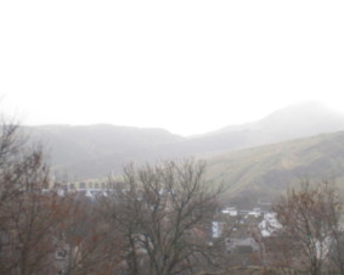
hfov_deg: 31.8
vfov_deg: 25.8
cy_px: 135
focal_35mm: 59
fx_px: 600
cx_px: 214
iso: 90
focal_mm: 6.3
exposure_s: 1/108
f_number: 3.1
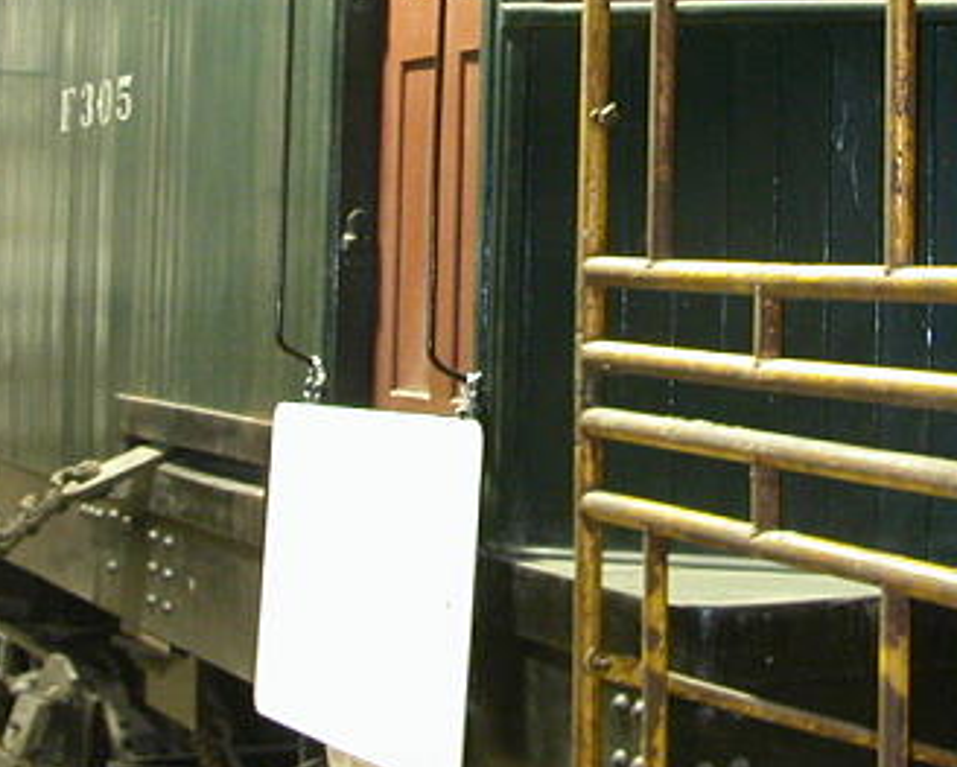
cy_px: 141
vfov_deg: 19.7
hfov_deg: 24.5
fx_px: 2183
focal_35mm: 77
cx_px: 674
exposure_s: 1/5.8
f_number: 2.7
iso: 200
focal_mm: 5.6
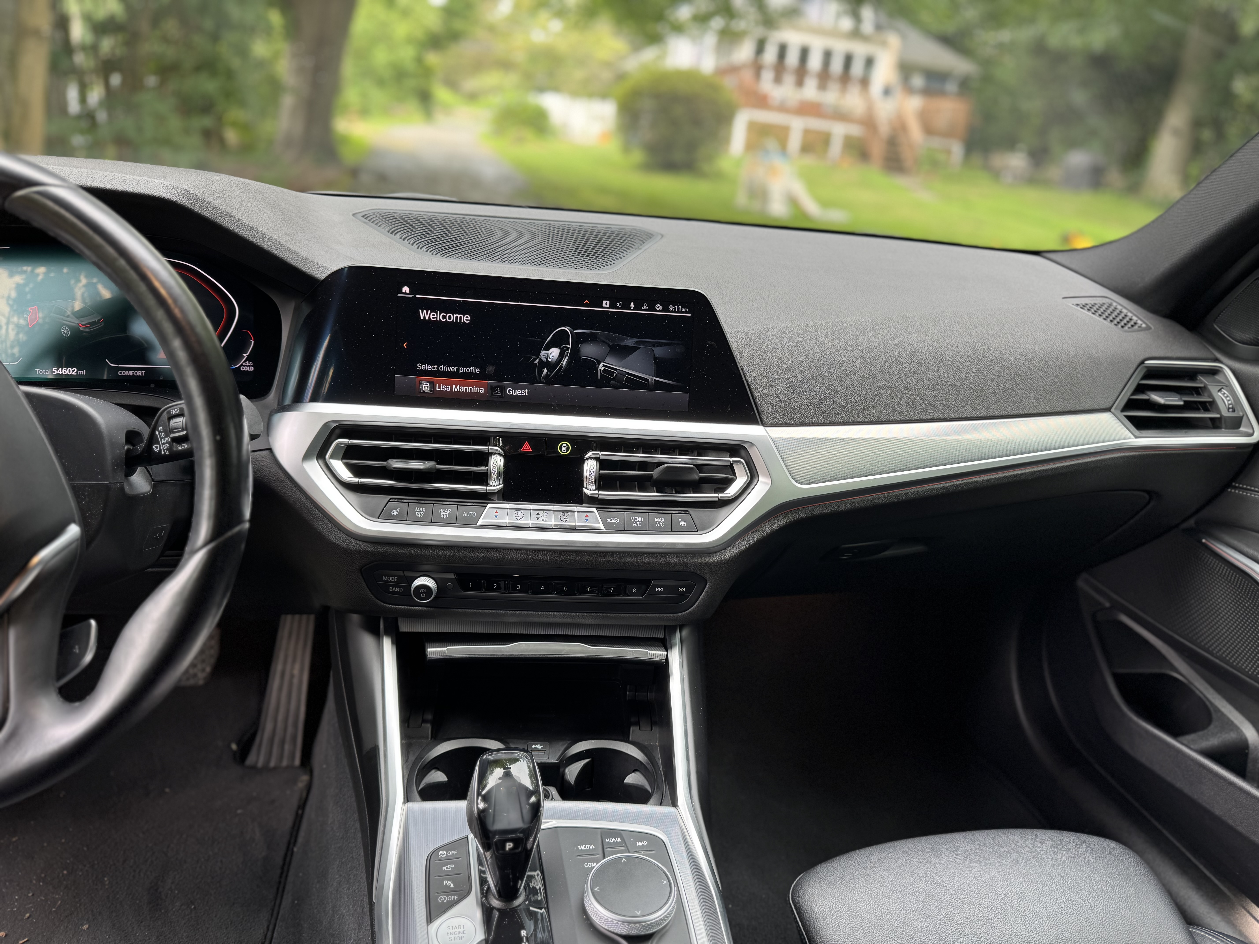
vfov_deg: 56.8
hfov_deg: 71.6
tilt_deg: -18.5
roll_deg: -6.8
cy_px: 472
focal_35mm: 24
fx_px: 873
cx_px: 630
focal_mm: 6.76
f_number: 1.78
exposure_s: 1/81
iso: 64
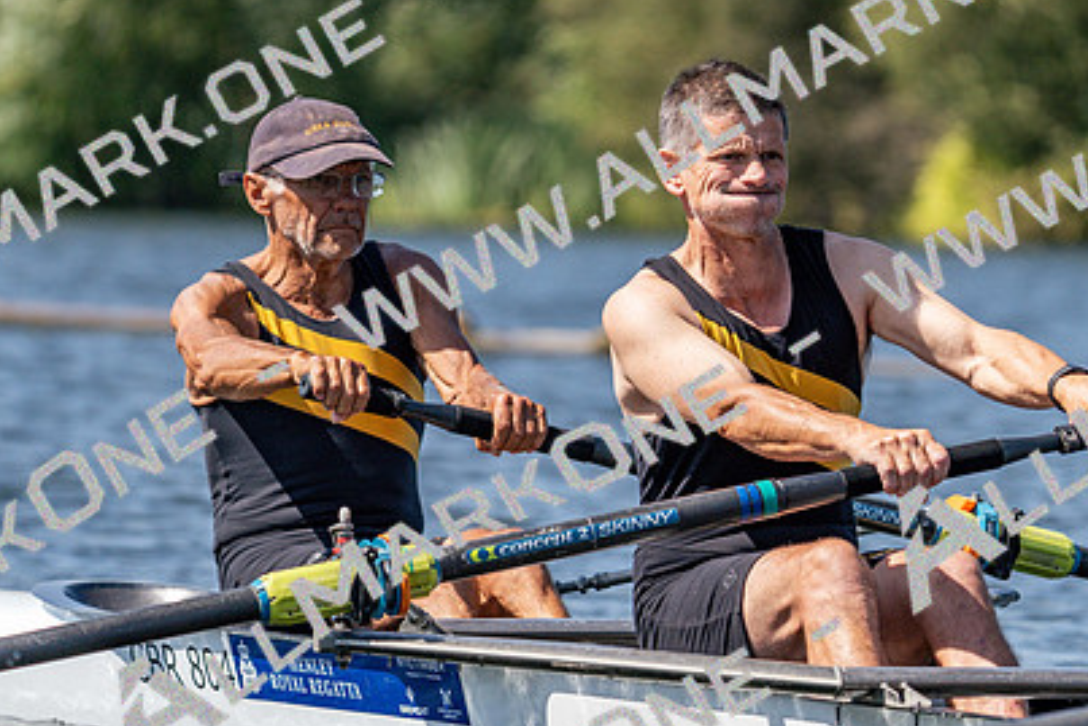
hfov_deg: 4.8
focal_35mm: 425
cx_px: 667
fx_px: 12848
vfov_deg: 3.2
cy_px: 358
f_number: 5.6
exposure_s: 1/2000
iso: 320
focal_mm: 295
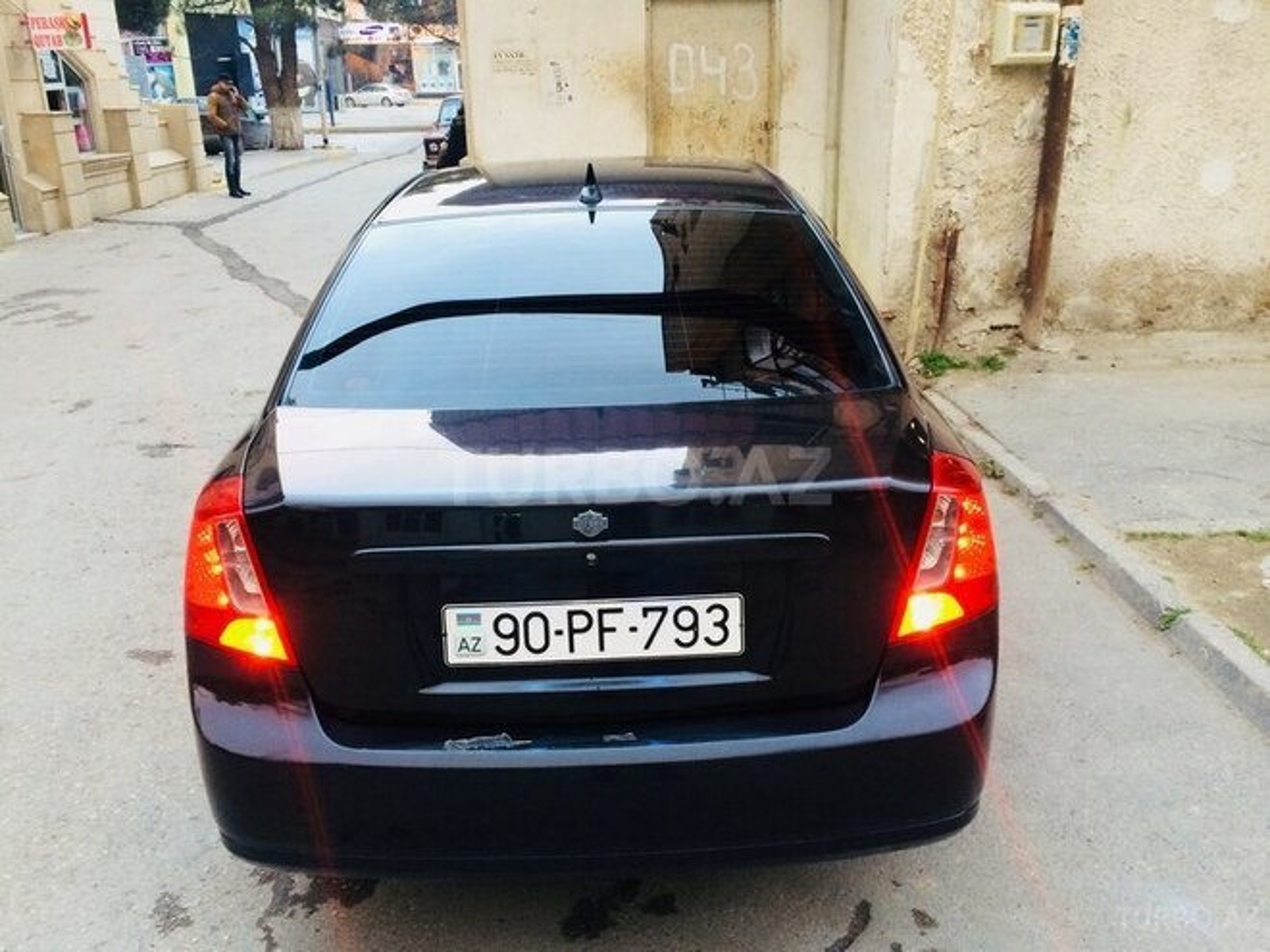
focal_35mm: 29
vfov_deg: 48.2
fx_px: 1064
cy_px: 476
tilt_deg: -20.1
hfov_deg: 61.7
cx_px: 635
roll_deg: +0.7
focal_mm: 4.15
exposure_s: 1/33
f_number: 2.2
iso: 64
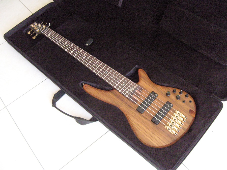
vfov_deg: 41.8
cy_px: 85
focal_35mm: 34
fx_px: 223
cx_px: 114
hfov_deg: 54.0
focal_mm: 7.3
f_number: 2.8
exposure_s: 1/250
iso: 3200
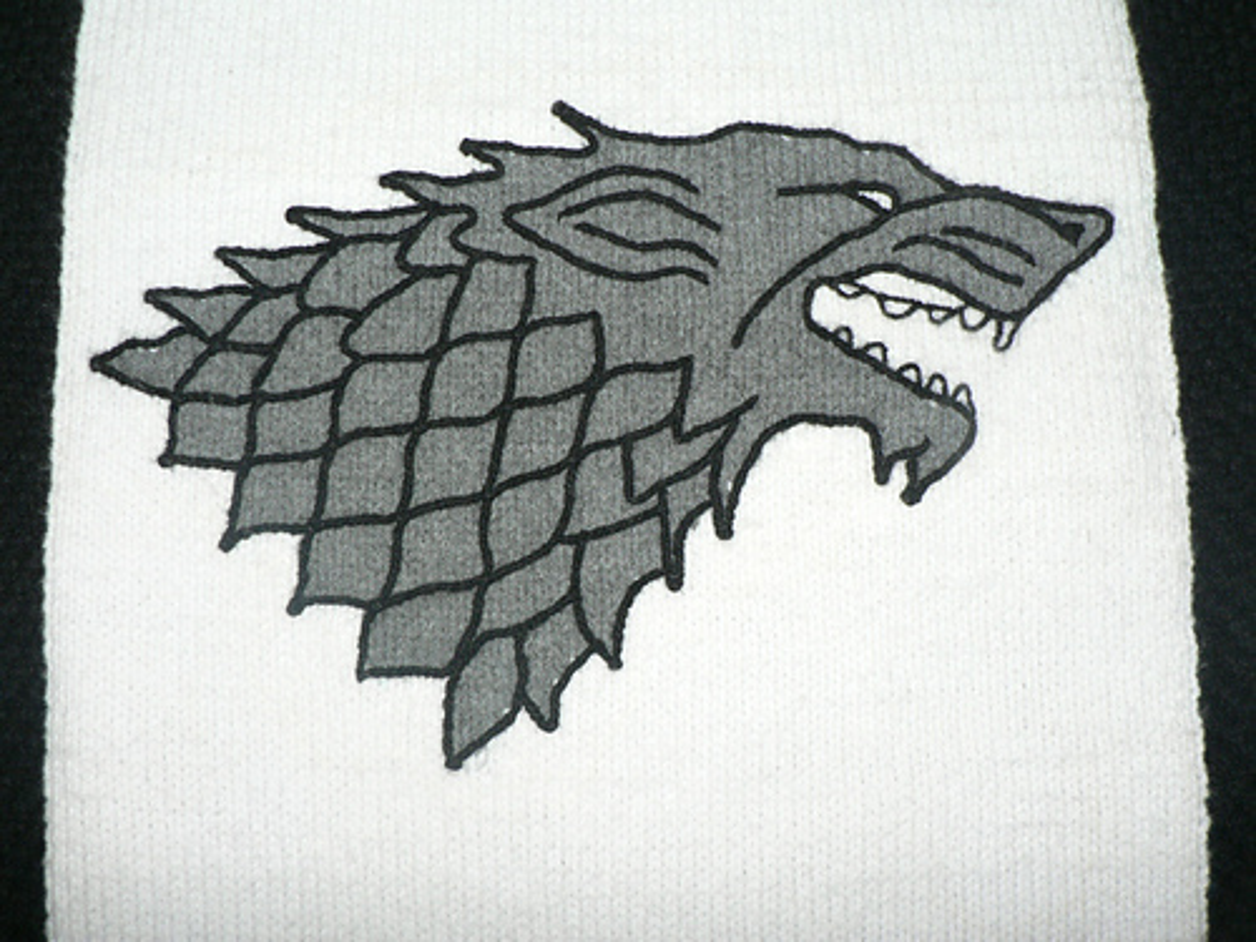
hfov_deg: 51.4
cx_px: 628
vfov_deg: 39.7
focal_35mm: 36
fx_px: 1306
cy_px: 471
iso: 100
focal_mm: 6
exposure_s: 1/30
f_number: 2.8
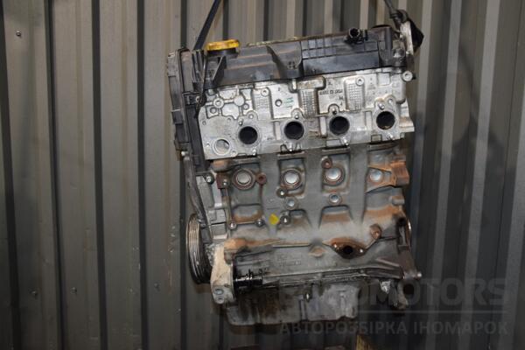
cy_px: 175
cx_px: 262
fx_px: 459
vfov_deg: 41.7
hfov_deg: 59.5
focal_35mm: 32
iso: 800
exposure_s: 1/60
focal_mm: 21
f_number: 5
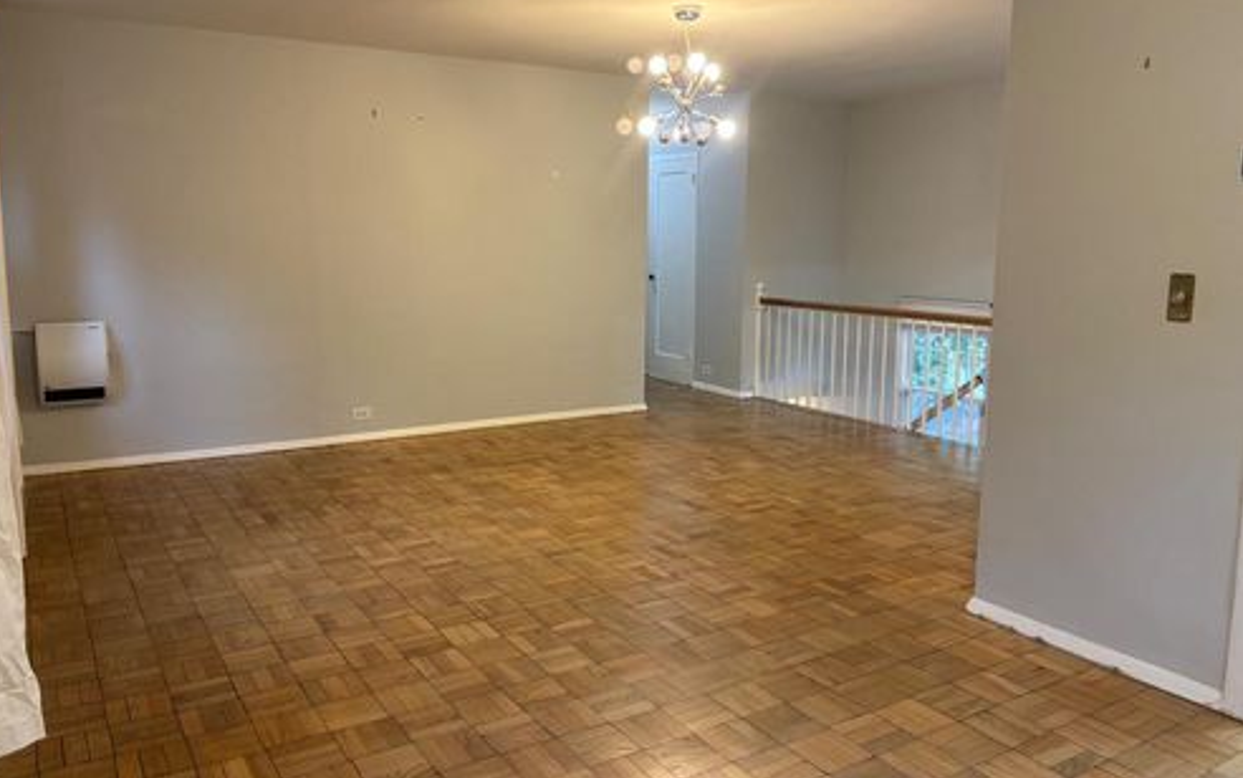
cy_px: 365
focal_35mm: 28
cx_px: 614
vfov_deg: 44.6
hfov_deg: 66.4
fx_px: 949
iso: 200
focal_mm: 5.96
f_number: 1.6
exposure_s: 1/60
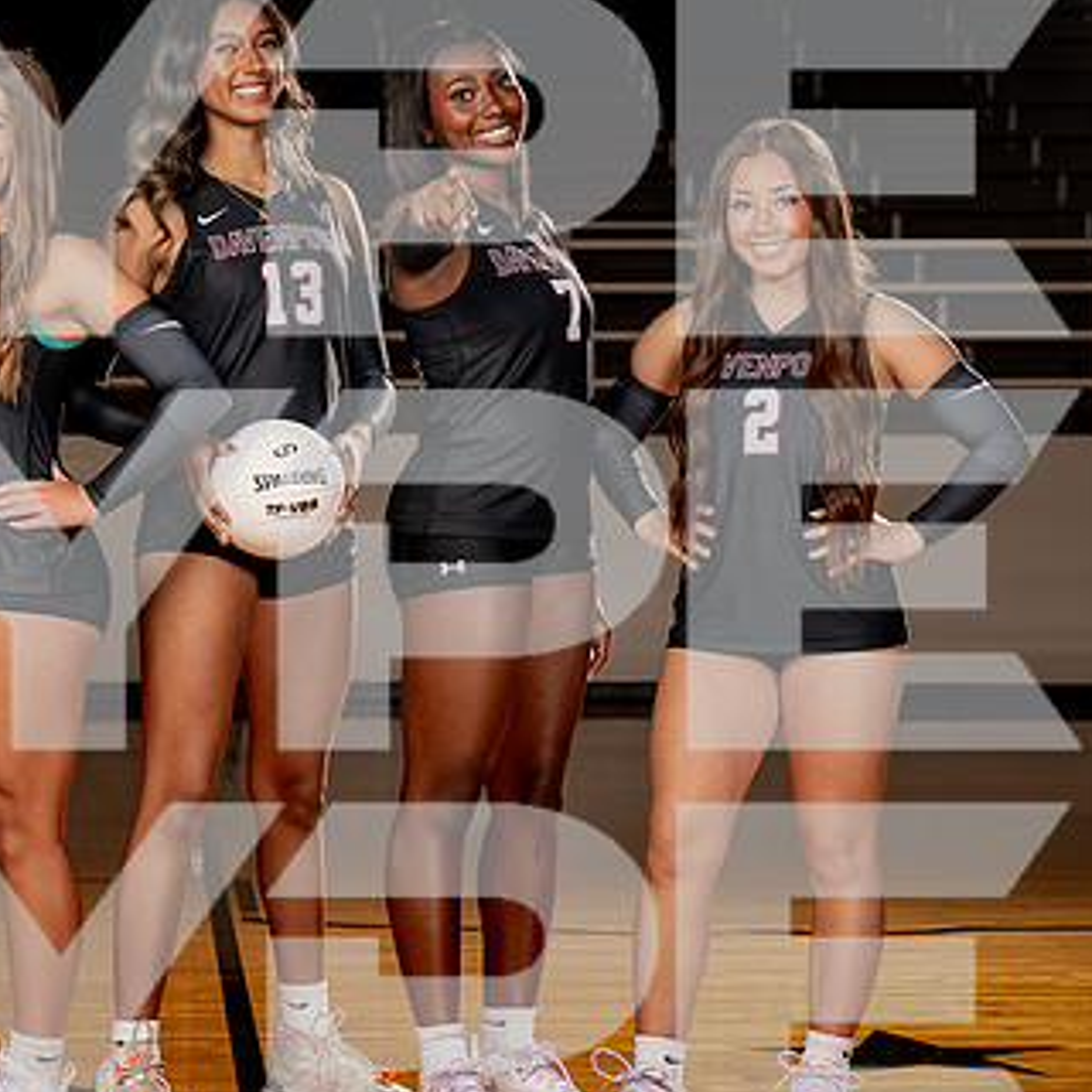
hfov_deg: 16.3
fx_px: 3783
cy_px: 531
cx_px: 197
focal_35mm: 106
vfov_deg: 16.4
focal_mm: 61
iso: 100
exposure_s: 1/250
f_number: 5.6
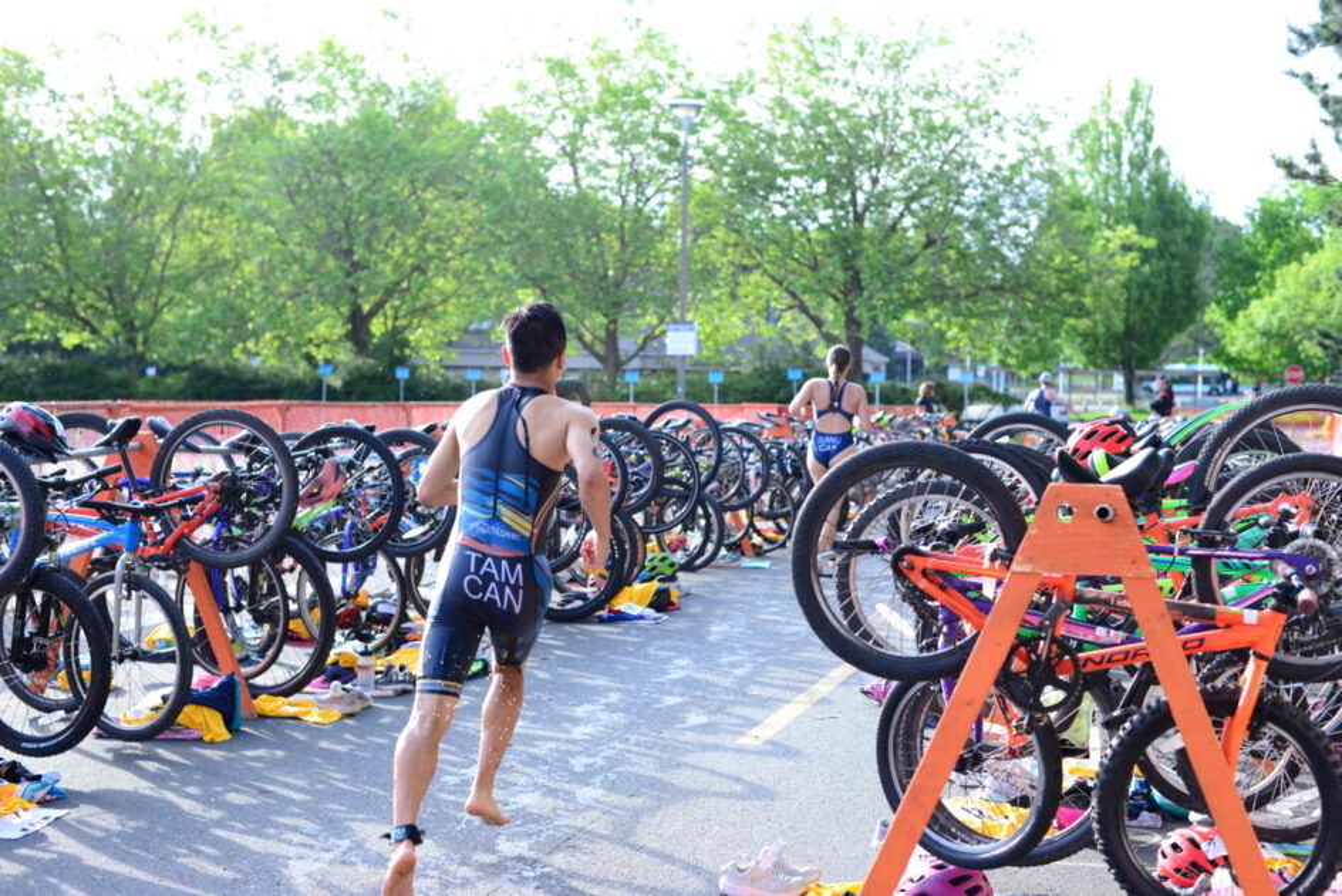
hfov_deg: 39.6
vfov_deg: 27.0
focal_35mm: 50
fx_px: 1864
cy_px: 448
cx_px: 671
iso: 400
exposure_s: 1/500
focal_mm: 50
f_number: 3.5
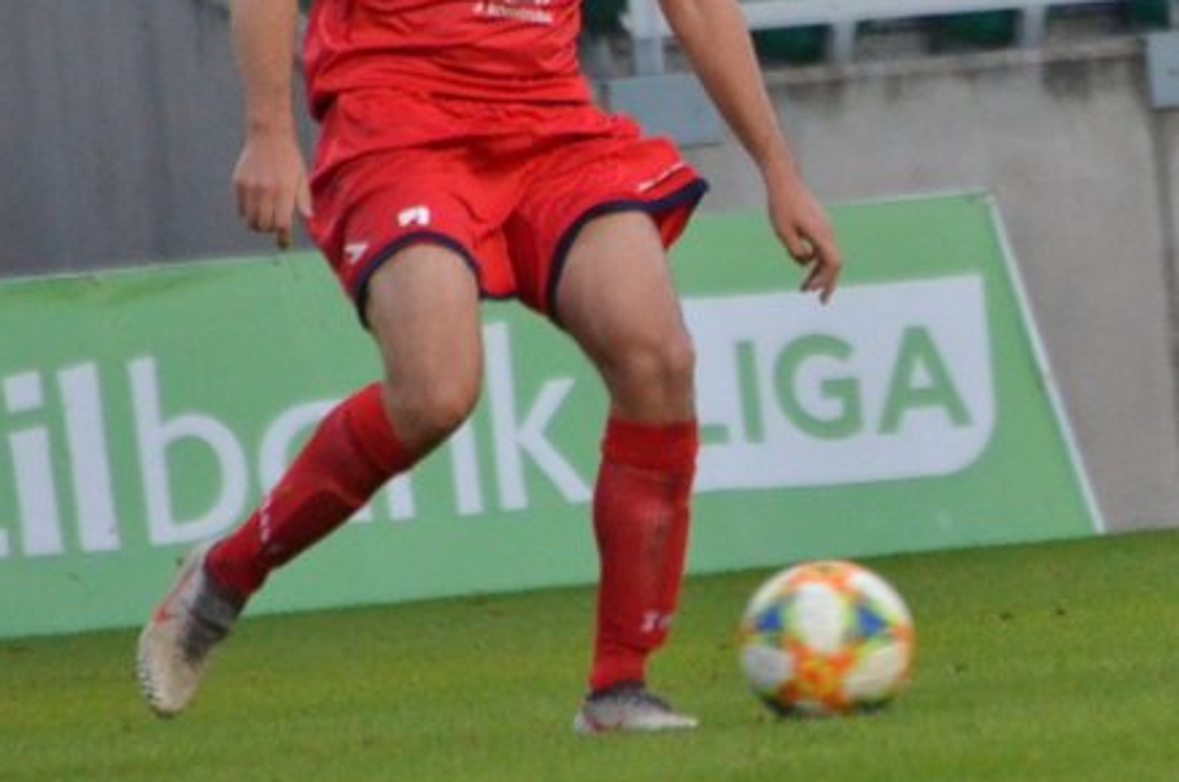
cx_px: 1503
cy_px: 112
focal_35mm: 1235
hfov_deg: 1.7
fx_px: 40386
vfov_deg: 1.1
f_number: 5.6
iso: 2500
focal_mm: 300
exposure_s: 1/800
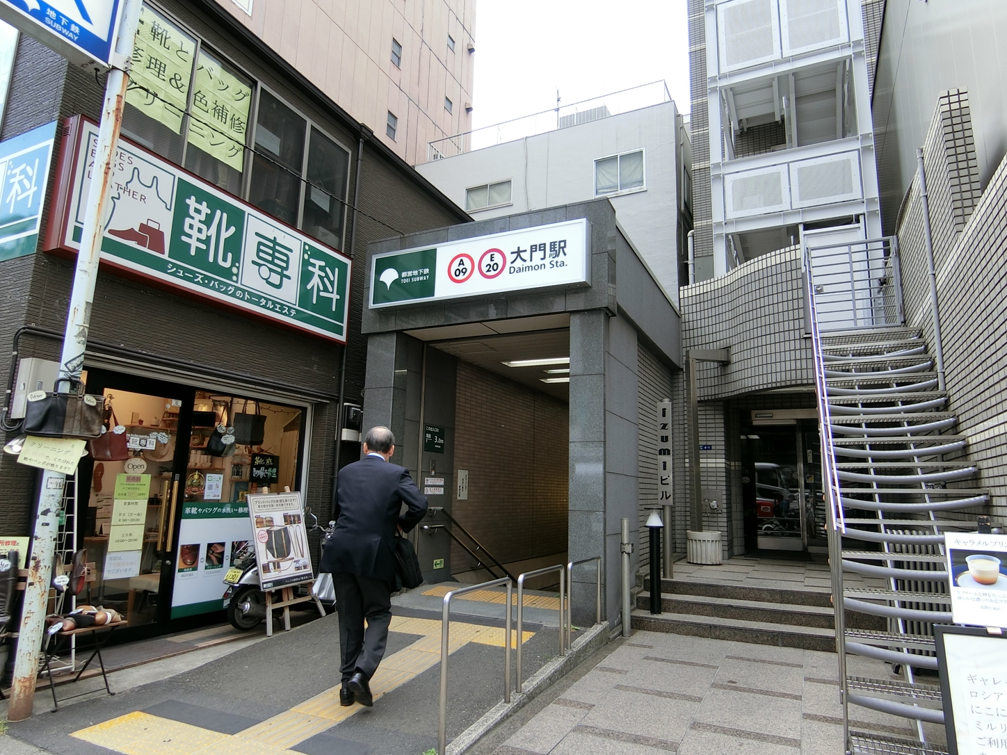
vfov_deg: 63.4
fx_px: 611
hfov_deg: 79.0
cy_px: 385
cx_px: 506
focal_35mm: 21
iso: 80
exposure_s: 1/250
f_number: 2.7
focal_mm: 4.06
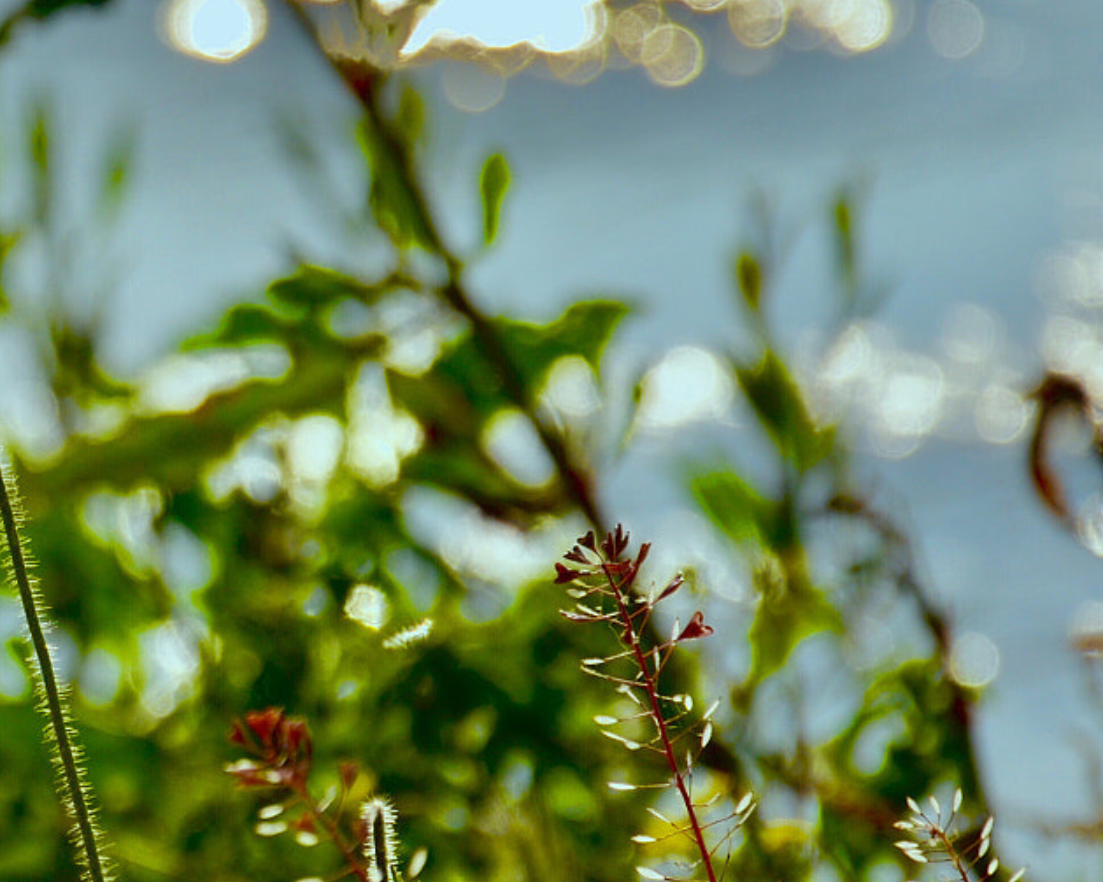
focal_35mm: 375
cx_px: -165
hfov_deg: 5.1
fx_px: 12246
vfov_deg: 4.1
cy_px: 153
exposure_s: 1/1600
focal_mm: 105
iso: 100
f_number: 8
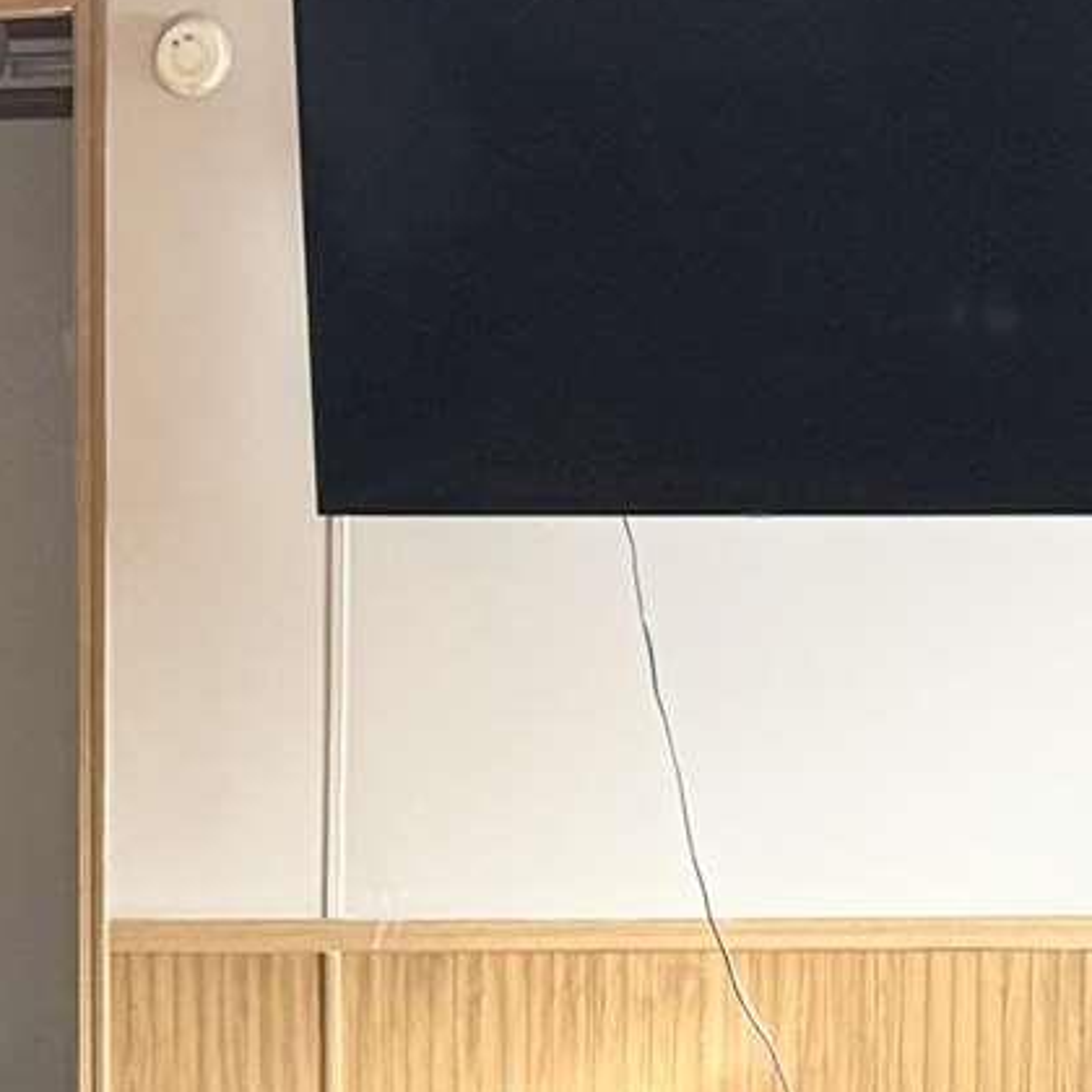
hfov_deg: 11.0
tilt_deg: -8.4
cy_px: 1271
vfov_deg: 11.1
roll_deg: +1.3
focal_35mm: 155
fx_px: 5532
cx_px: -382
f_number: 1.78
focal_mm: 6.76
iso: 250
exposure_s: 1/120
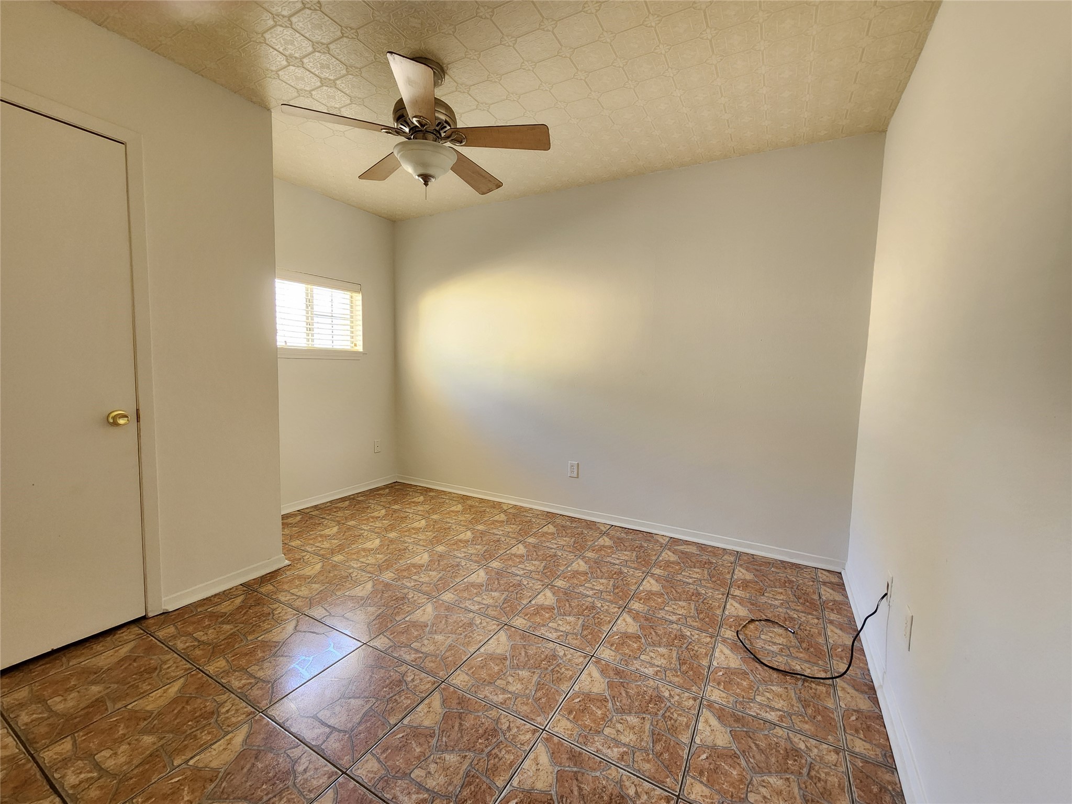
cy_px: 402
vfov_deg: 89.9
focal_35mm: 13
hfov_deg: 106.2
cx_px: 536
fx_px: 403
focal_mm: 2.2
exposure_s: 1/30
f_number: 2.2
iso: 320
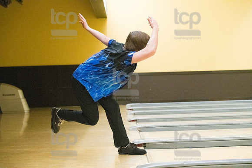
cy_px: 84
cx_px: 126
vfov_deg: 19.5
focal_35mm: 70
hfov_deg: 28.8
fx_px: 490
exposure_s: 1/1000
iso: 10000
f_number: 4.5
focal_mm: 70
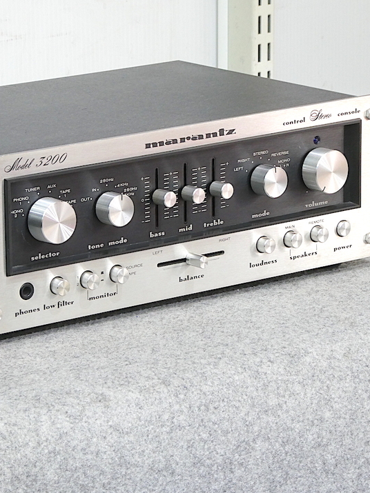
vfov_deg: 10.3
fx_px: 2737
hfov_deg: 7.7
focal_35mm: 192
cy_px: 246
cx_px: 104
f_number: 5.4
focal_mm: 25.6
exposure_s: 1/13
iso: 200
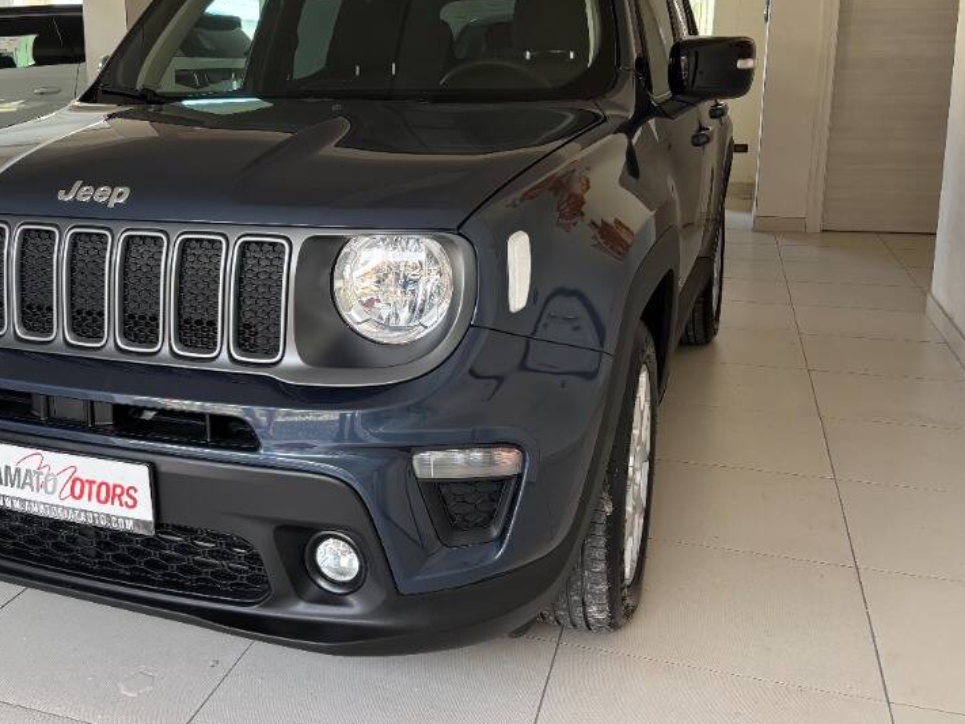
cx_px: 261
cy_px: 276
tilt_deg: -11.3
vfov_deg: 36.6
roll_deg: +0.9
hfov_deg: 46.4
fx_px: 1087
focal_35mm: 39
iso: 125
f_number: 1.6
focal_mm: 5.96
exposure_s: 1/121
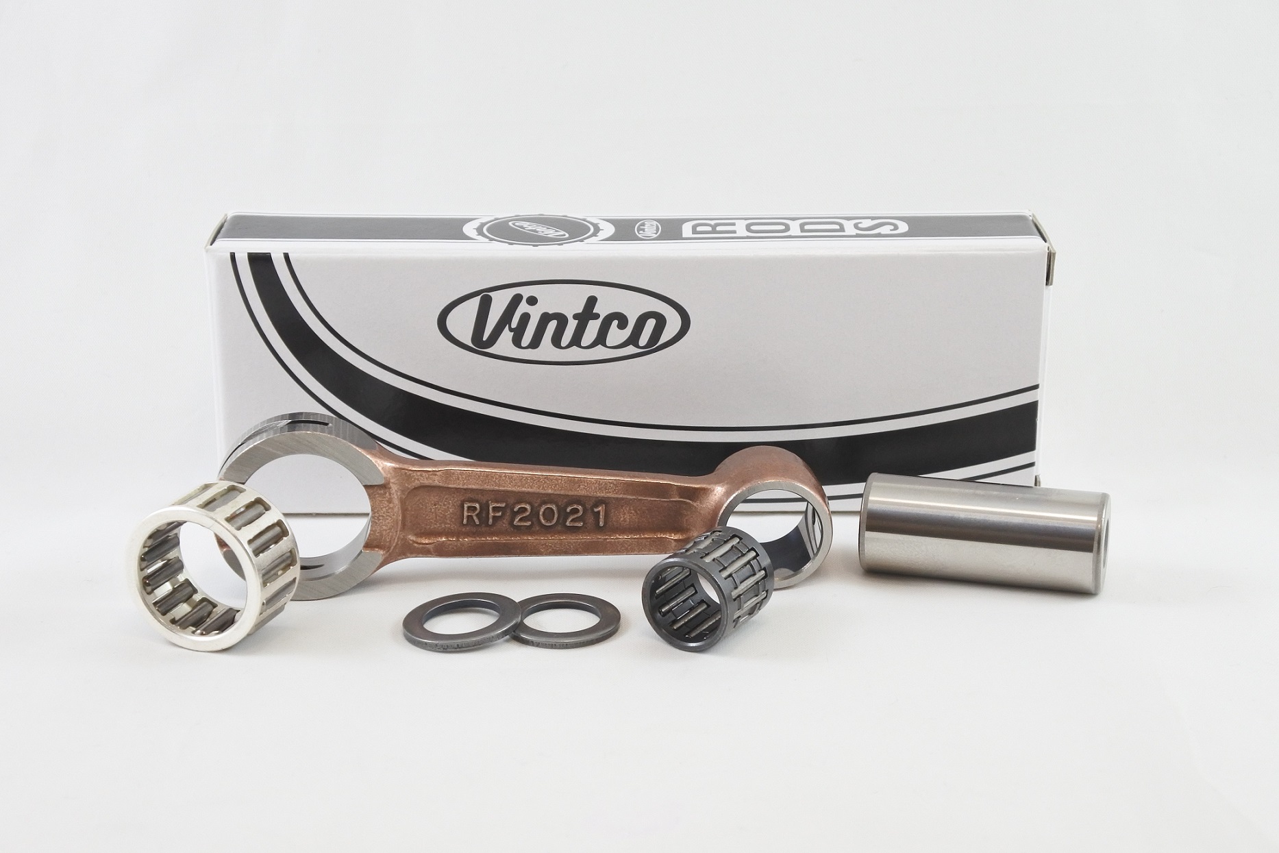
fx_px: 1883
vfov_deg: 25.5
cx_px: 640
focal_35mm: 53
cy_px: 426
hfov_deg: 37.5
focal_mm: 19.7
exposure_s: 1/125
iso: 500
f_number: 4.5
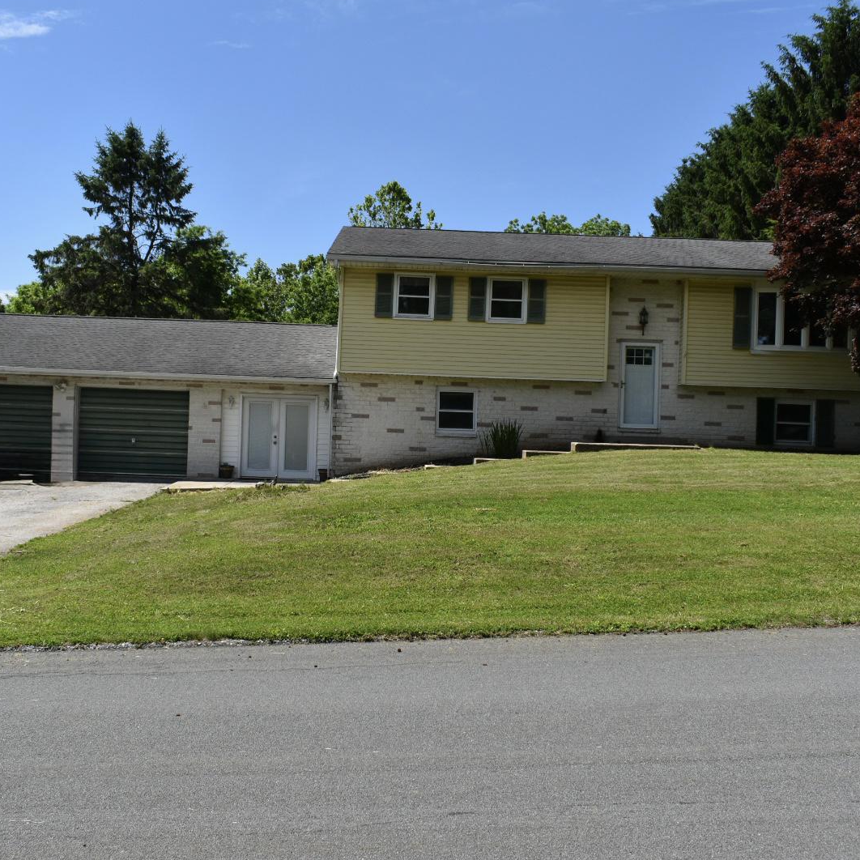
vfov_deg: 47.2
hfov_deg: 47.2
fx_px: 984
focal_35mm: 35
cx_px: 406
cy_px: 424
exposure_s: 1/1600
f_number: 7.1
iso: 400
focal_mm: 18
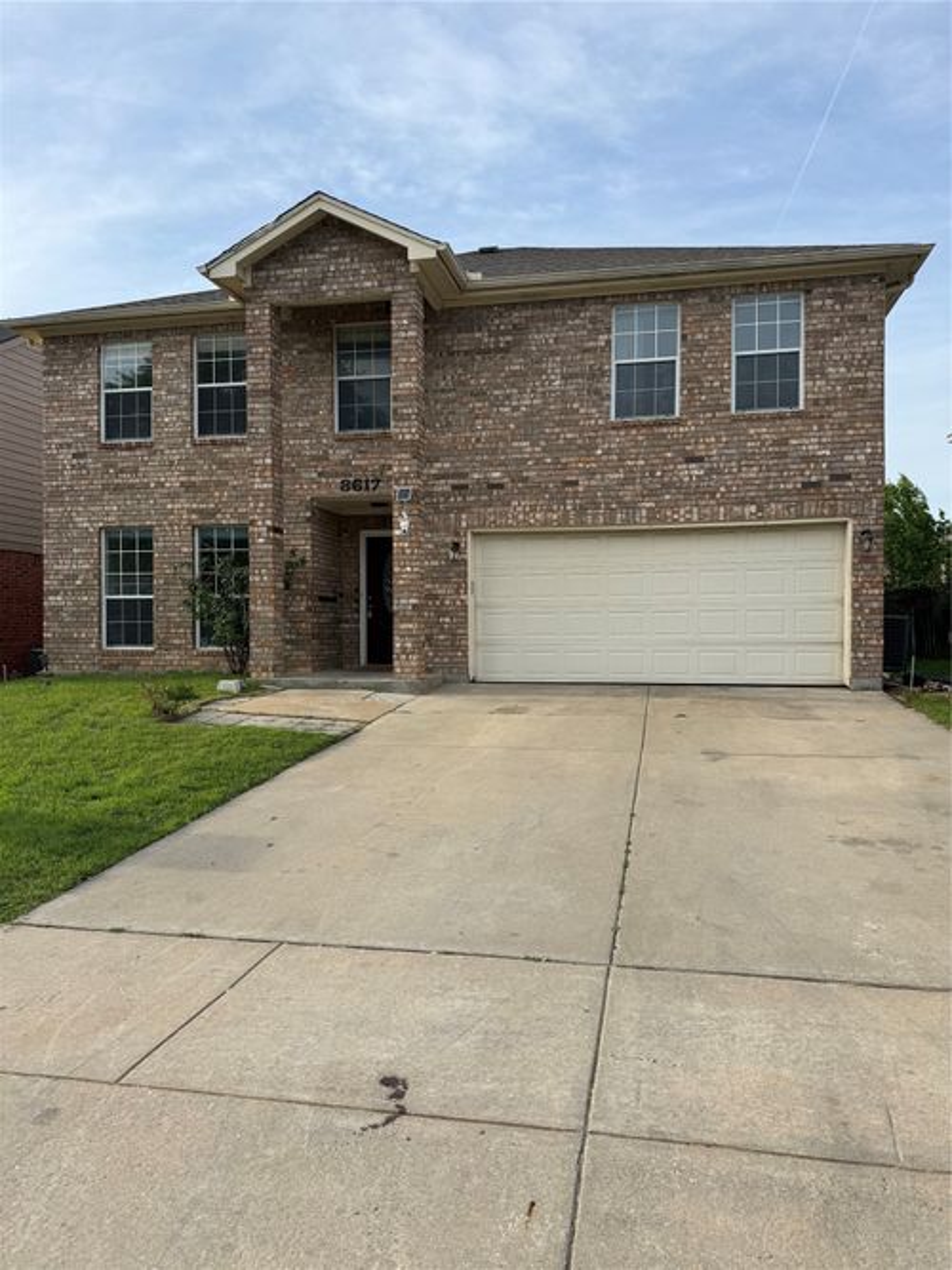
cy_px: 635
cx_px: 476
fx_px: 880
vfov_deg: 71.6
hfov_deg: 56.8
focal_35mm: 24
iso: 80
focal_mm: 6.76
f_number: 1.78
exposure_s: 1/2110
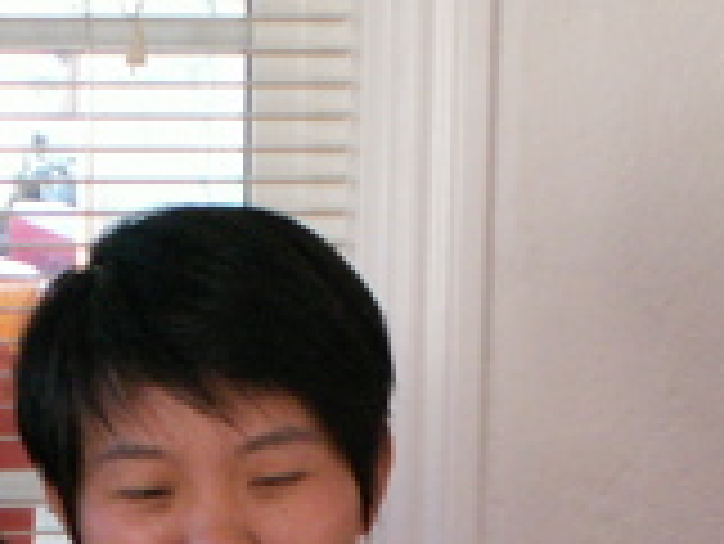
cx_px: 108
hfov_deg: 7.8
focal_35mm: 254
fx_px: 5316
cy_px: 989
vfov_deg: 5.8
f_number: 3.2
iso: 160
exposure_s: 1/30
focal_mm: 10.74
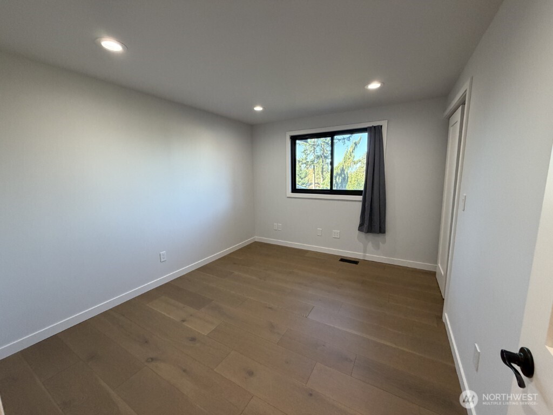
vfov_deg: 85.7
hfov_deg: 102.1
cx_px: 276
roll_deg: +0.9
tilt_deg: -8.5
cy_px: 208
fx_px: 224
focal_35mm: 14
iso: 320
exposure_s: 1/120
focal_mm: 2.22
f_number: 2.2
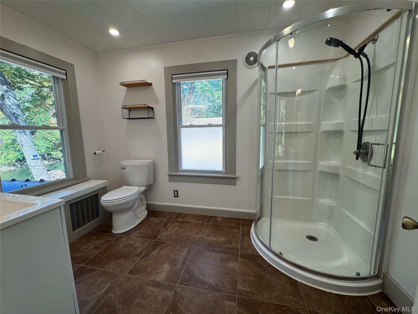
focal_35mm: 14
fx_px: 169
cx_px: 209
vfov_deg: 85.7
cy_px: 157
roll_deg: +0.9
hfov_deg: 102.1
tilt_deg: -8.3
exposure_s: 1/120
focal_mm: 2.22
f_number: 2.2
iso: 50
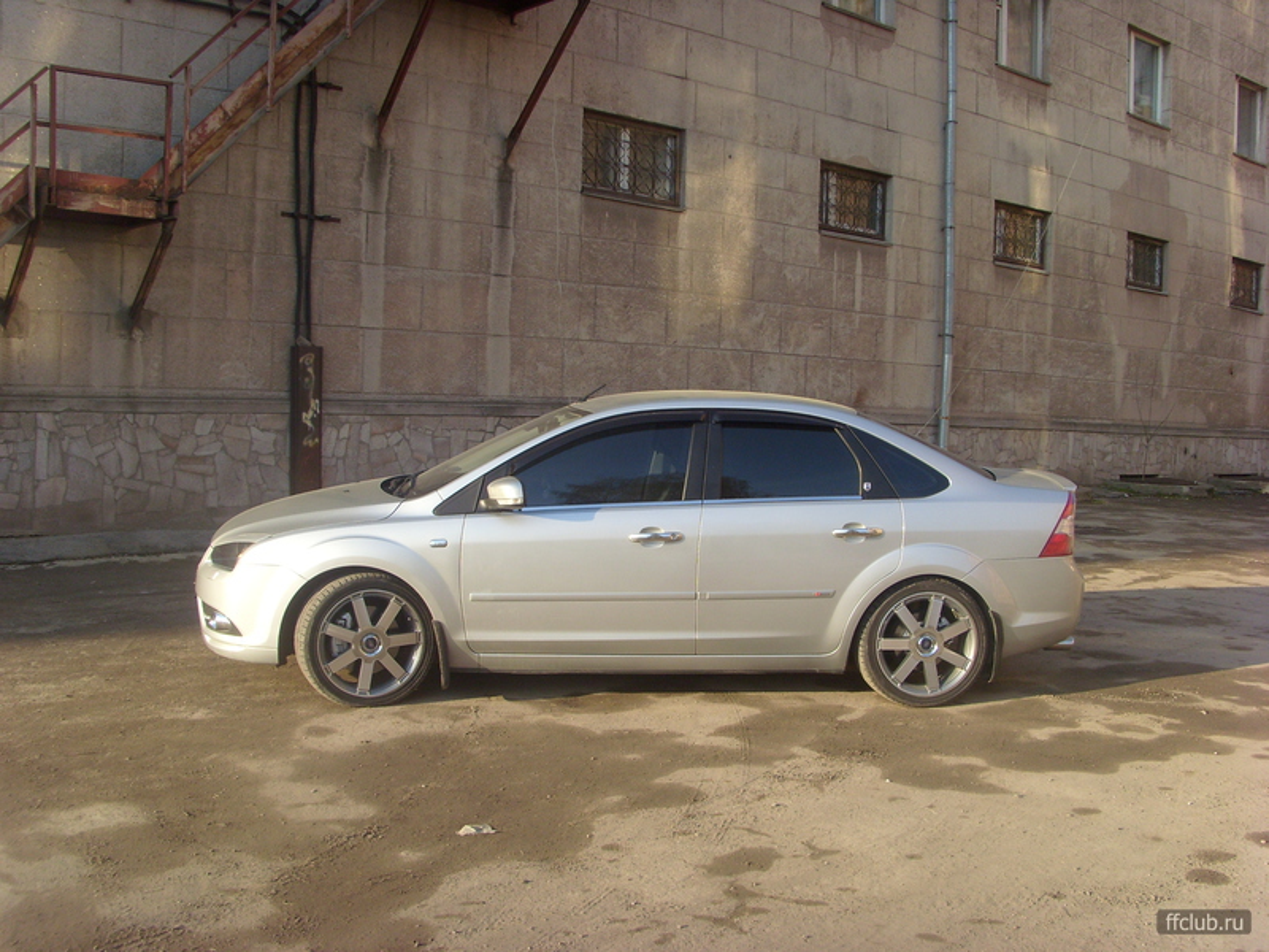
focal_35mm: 36
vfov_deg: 39.7
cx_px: 634
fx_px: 1320
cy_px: 476
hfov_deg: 51.4
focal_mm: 6
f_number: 3.5
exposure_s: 1/350
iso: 80
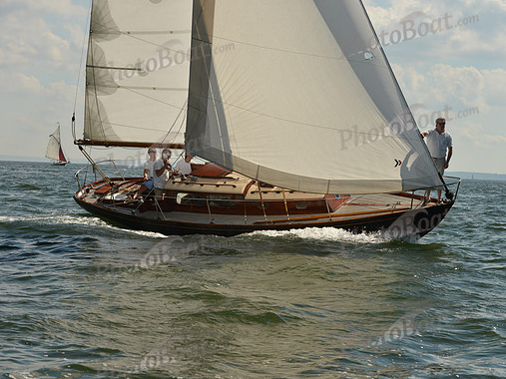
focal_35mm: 77
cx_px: 287
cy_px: 190
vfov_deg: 19.1
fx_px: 1125
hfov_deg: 25.3
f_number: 8
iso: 400
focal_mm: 70
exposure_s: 1/800
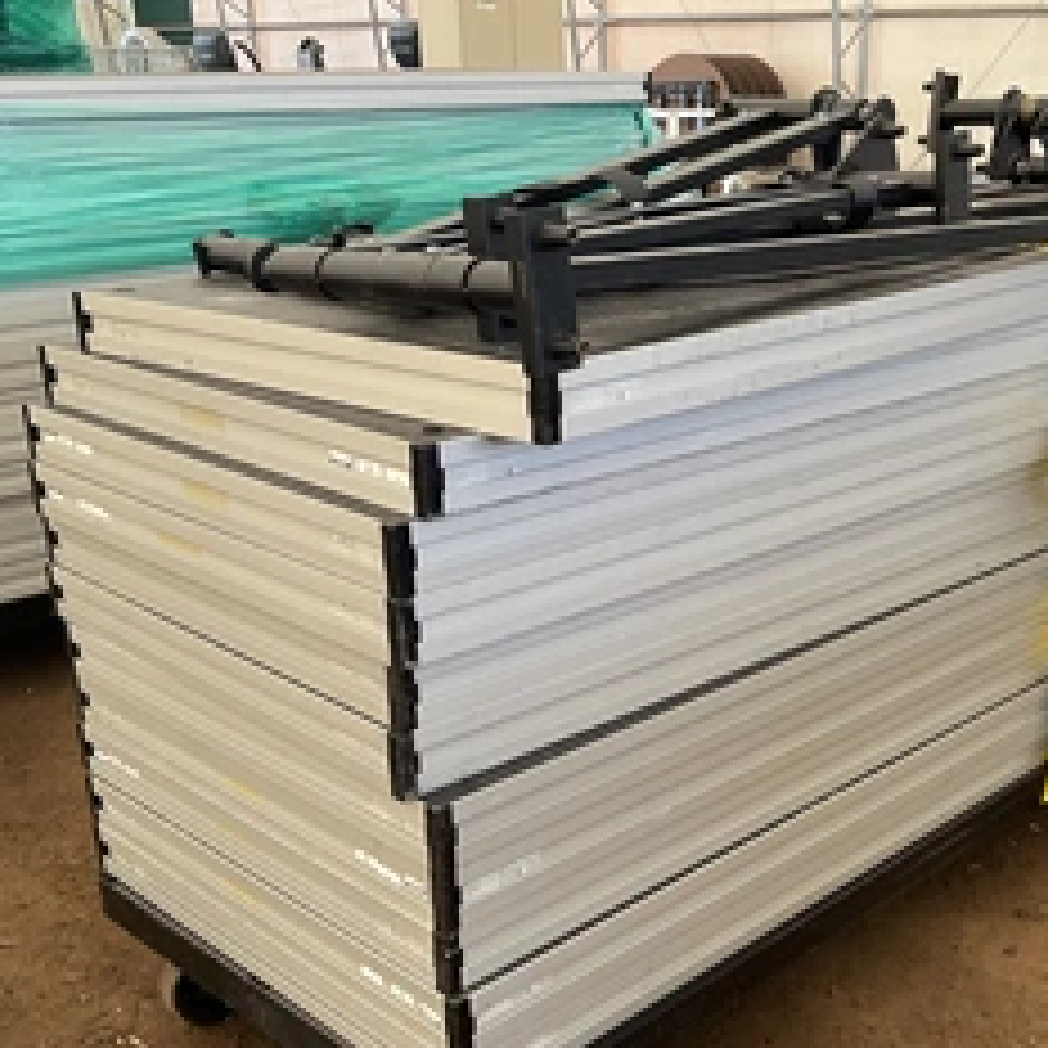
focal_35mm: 44
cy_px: 625
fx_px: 1507
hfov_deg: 37.8
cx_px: 715
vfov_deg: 38.2
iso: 32
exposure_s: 1/122
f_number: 1.8
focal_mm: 3
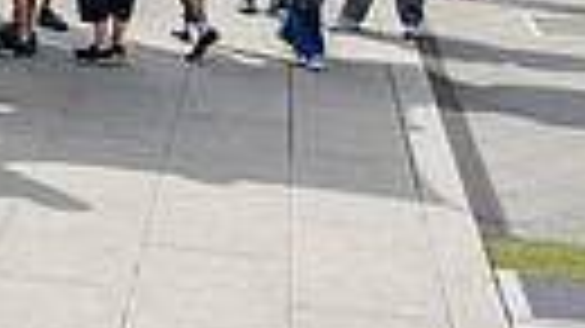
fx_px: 1768
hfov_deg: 18.1
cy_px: -188
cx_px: -68
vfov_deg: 10.2
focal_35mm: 114
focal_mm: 24
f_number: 4.5
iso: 125
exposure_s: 1/320
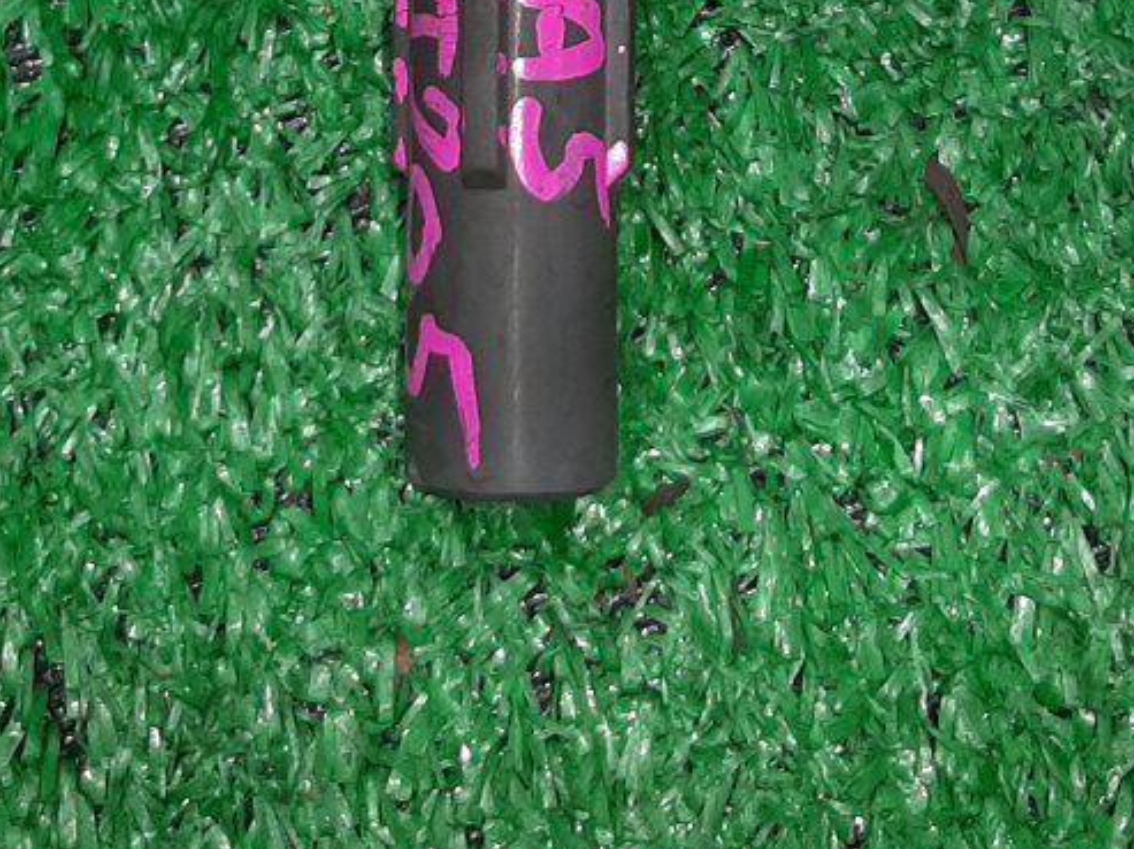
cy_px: -156
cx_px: 467
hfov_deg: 25.6
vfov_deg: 18.4
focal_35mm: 76
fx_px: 2488
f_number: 1.7
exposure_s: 1/50
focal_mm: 3.93
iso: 62
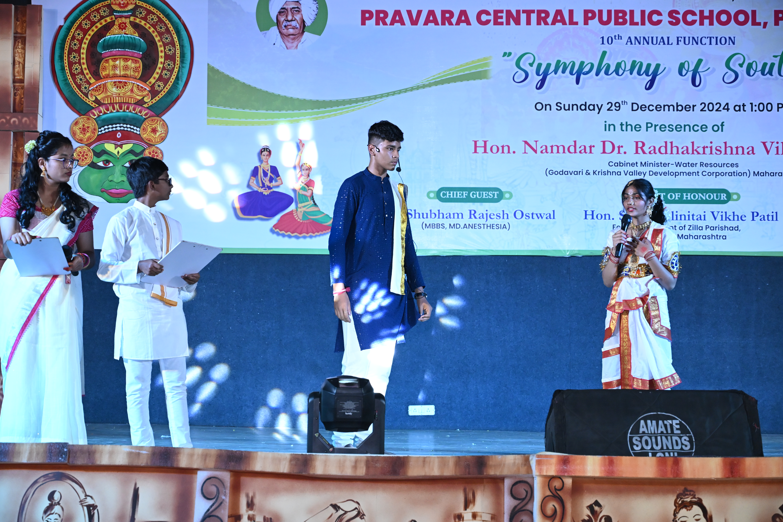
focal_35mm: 70
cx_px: 392
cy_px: 261
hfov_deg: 28.8
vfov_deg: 19.5
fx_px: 1522
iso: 4000
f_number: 5.6
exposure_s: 1/125
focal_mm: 70
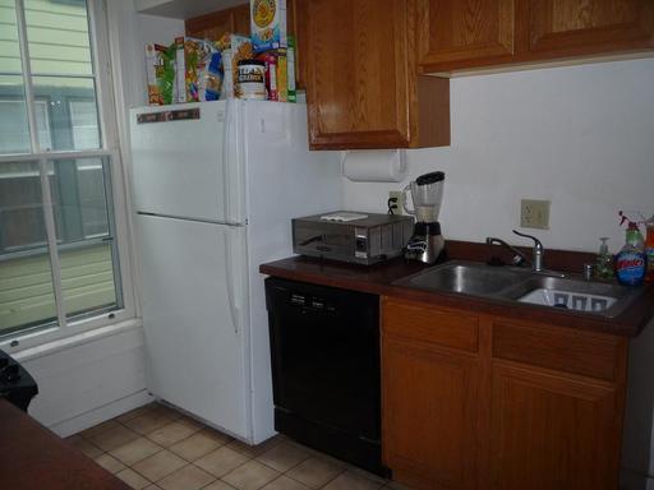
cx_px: 327
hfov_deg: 60.0
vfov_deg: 46.8
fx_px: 567
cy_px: 245
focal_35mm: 30
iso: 100
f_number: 3.3
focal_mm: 5.2
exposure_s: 1/30
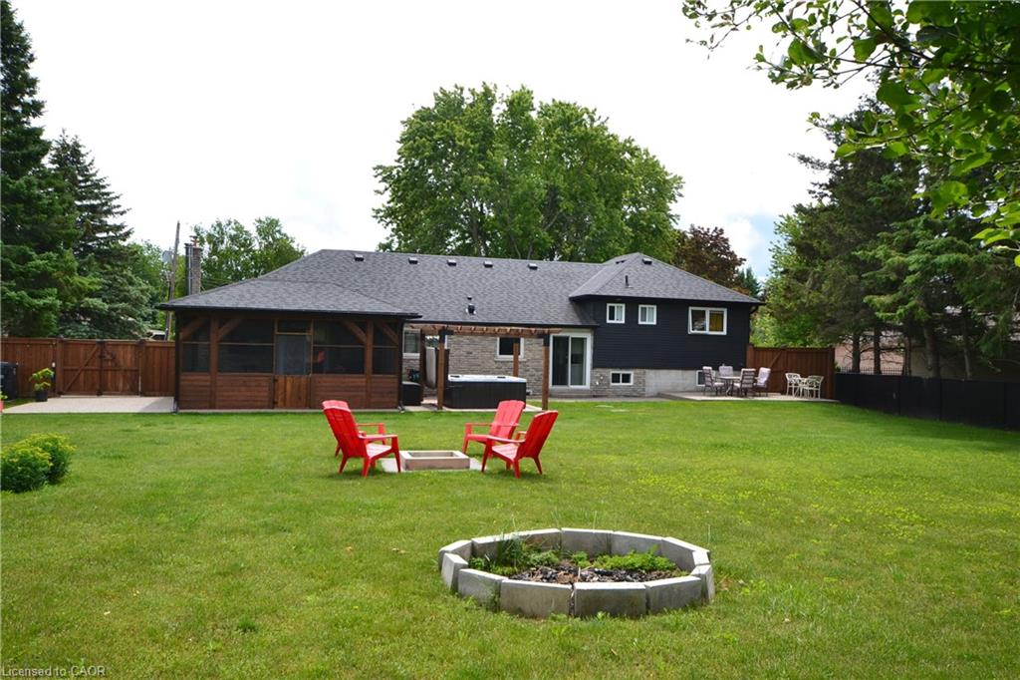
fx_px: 850
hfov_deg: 61.9
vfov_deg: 43.6
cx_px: 510
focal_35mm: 30
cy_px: 340
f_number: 10
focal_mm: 20
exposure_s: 1/320
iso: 400
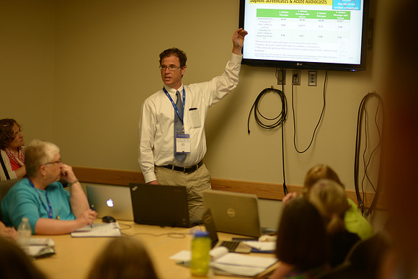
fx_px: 987
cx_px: 209
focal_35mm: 85
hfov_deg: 23.9
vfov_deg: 16.1
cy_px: 140
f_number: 1.4
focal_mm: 85
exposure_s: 1/200
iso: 320
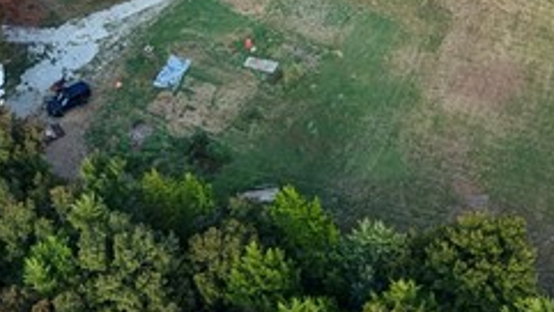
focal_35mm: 111
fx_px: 1632
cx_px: 416
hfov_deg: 19.1
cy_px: -290
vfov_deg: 10.2
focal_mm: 8.67
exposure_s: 1/125
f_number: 1.8
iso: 240
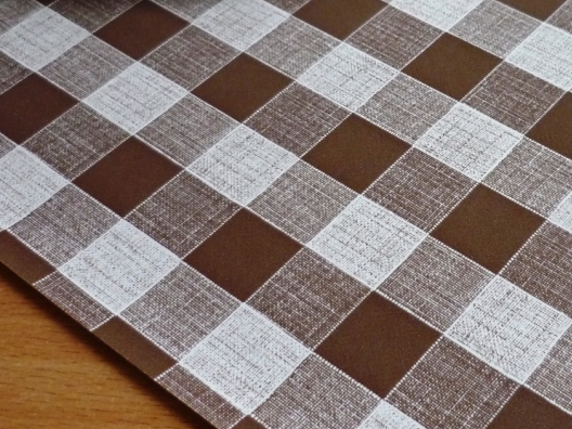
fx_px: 1058
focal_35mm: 64
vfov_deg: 22.7
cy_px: 94
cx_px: 421
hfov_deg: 29.8
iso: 320
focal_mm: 5.5
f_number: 2.8
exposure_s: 1/30
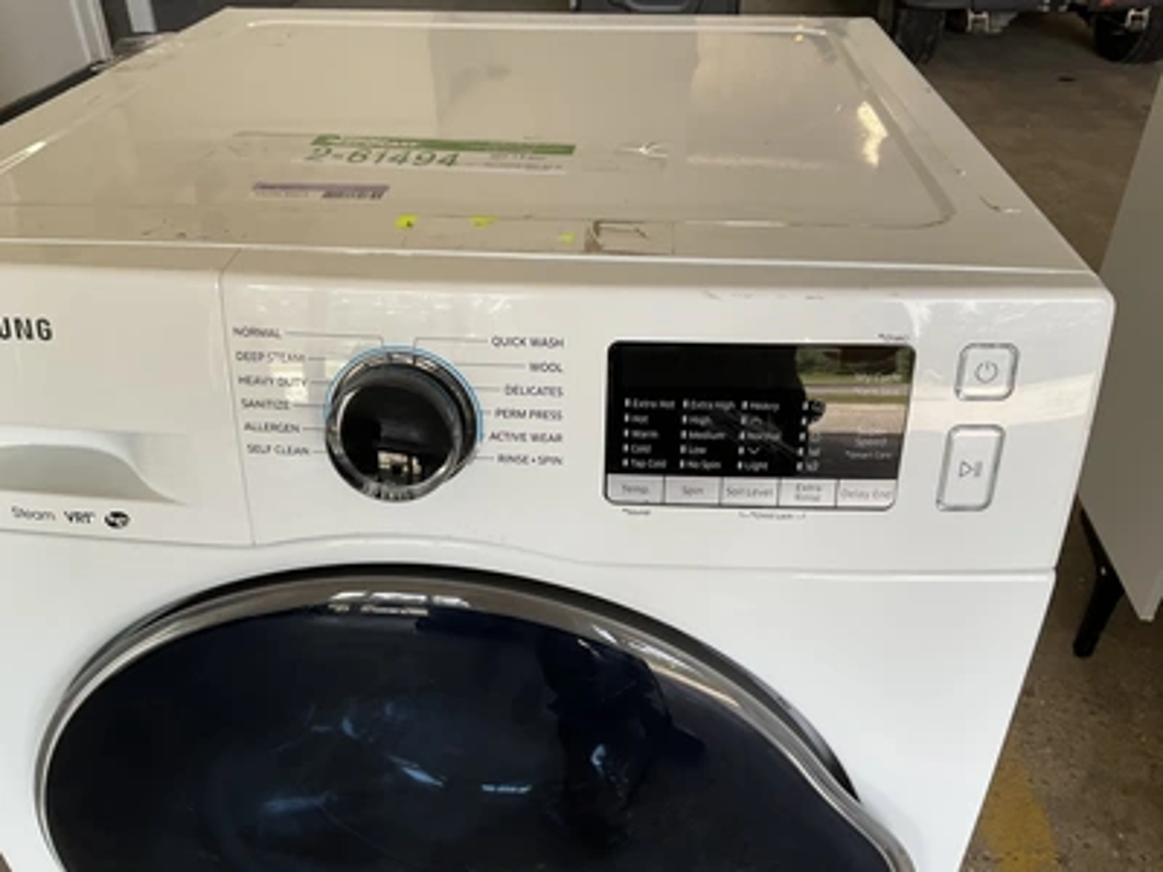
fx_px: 974
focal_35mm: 29
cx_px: 582
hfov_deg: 61.7
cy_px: 436
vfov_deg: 48.2
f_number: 1.8
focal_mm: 3
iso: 32
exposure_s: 1/120
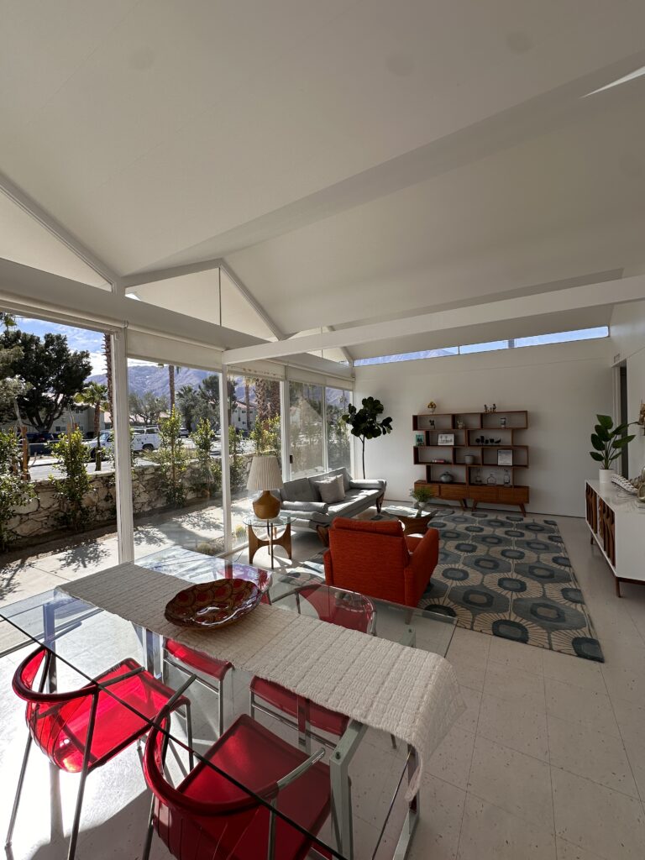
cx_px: 322
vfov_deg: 102.1
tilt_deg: +0.0
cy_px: 430
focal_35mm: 14
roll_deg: +0.9
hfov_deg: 85.7
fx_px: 348
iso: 40
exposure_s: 1/849
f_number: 2.2
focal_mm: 2.22
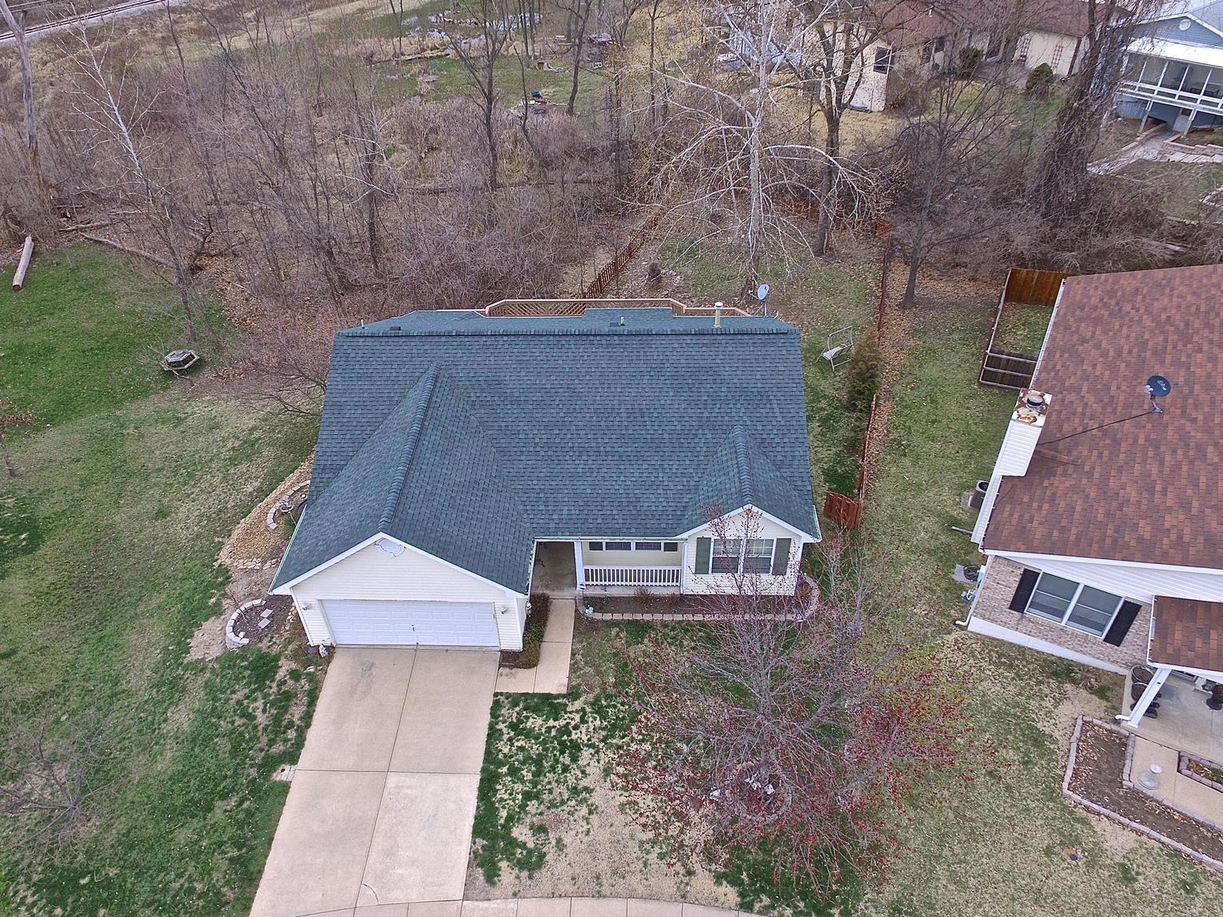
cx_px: 602
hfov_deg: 79.0
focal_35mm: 21
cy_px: 449
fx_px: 742
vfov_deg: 63.4
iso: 100
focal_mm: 3.61
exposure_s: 1/355
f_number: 2.8
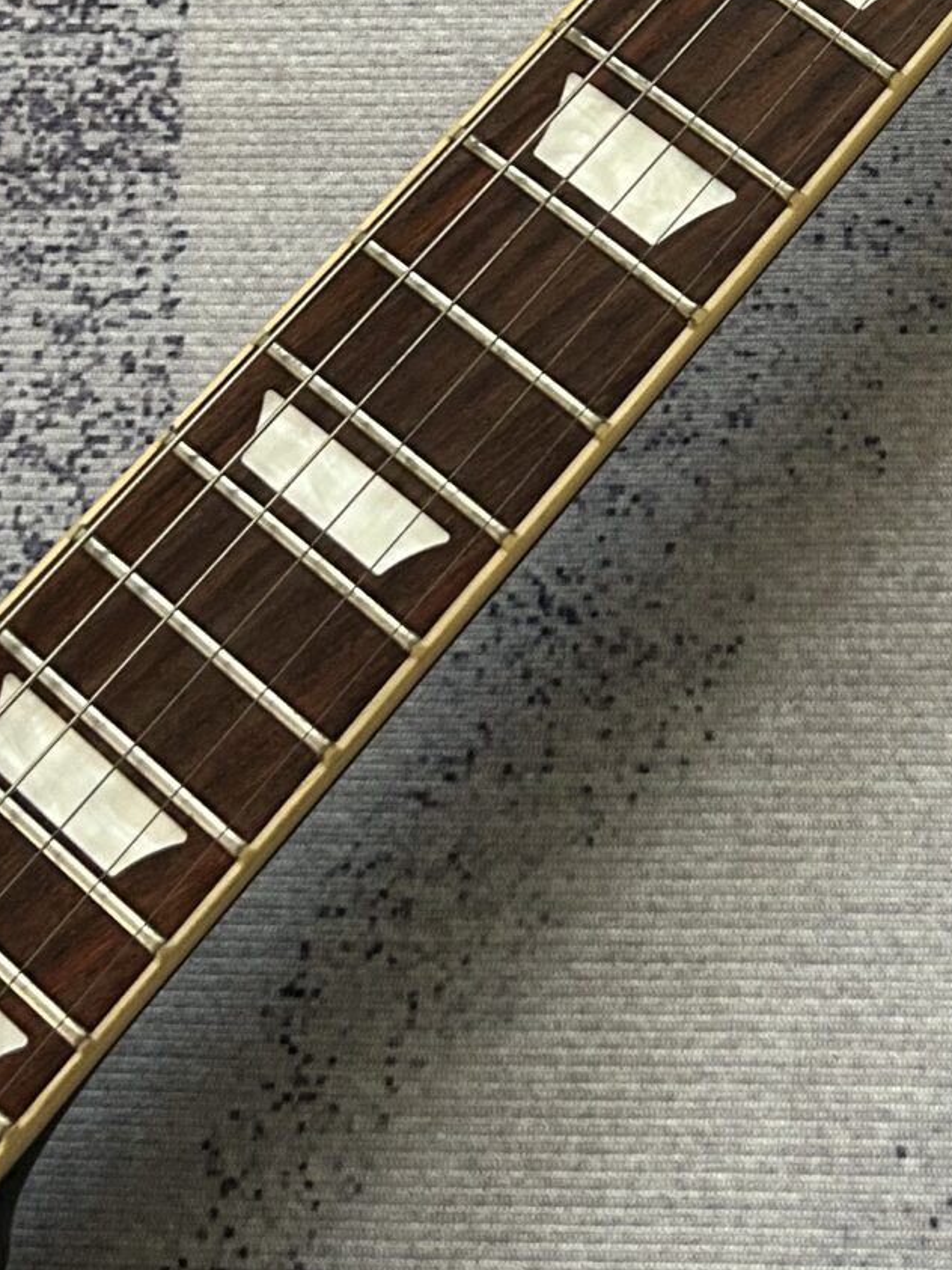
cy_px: 56
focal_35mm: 79
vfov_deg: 23.8
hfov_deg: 18.0
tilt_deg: -63.9
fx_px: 2898
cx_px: 1023
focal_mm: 5.7
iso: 400
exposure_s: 1/60
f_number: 1.5
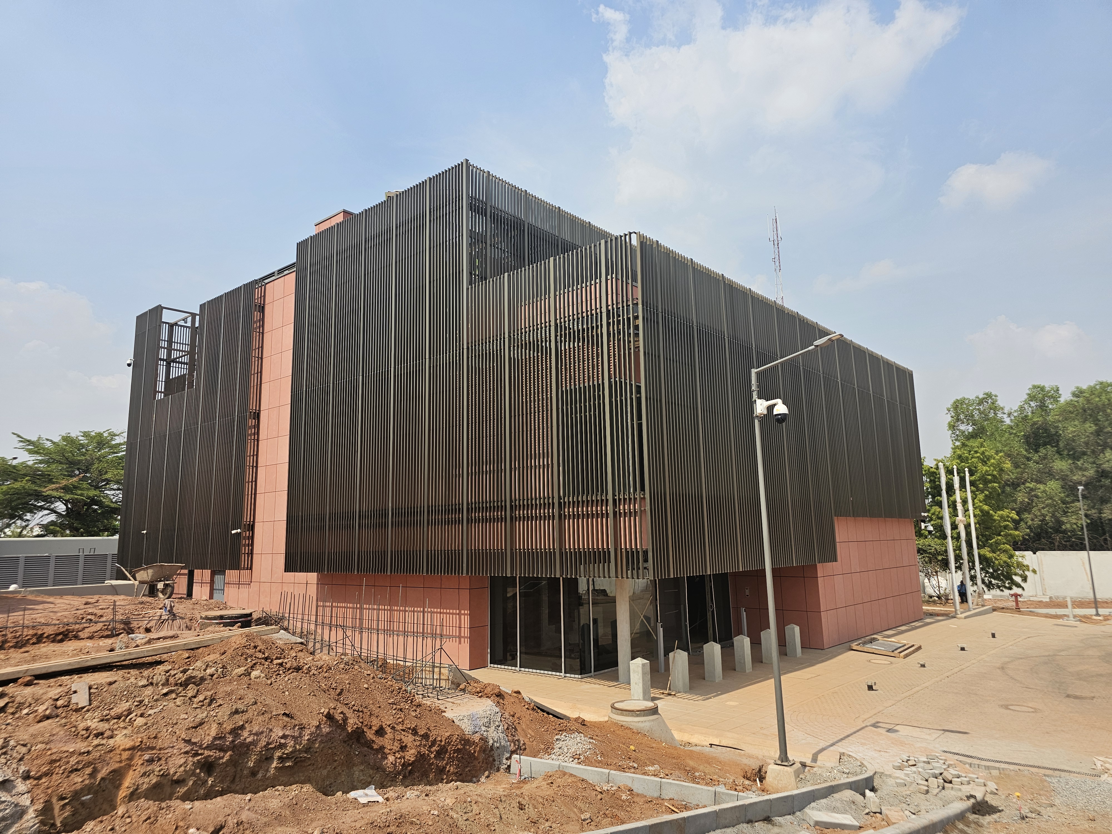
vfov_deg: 58.9
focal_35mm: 23
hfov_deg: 73.9
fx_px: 739
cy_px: 417
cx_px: 556
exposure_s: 1/2000
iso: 25
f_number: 1.7
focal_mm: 6.3
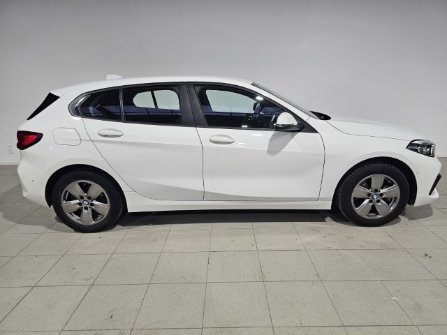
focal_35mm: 23
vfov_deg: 58.9
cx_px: 224
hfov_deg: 73.9
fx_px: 297
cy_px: 168
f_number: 1.7
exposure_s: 1/190
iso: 125
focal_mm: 6.3
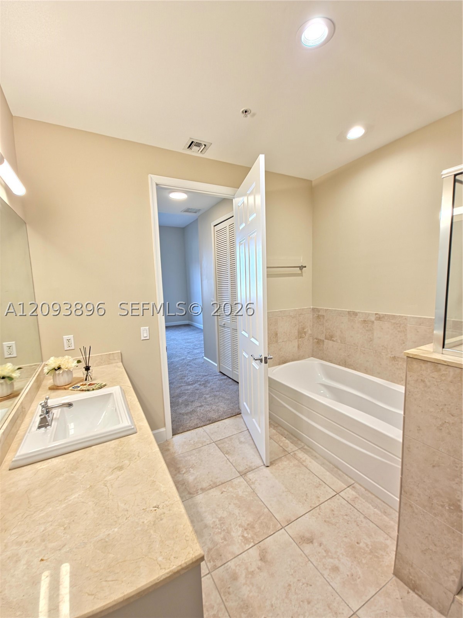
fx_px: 232
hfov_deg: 89.9
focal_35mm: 13
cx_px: 232
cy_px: 309
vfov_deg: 106.2
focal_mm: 2.2
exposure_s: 1/20
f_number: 2.2
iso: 50
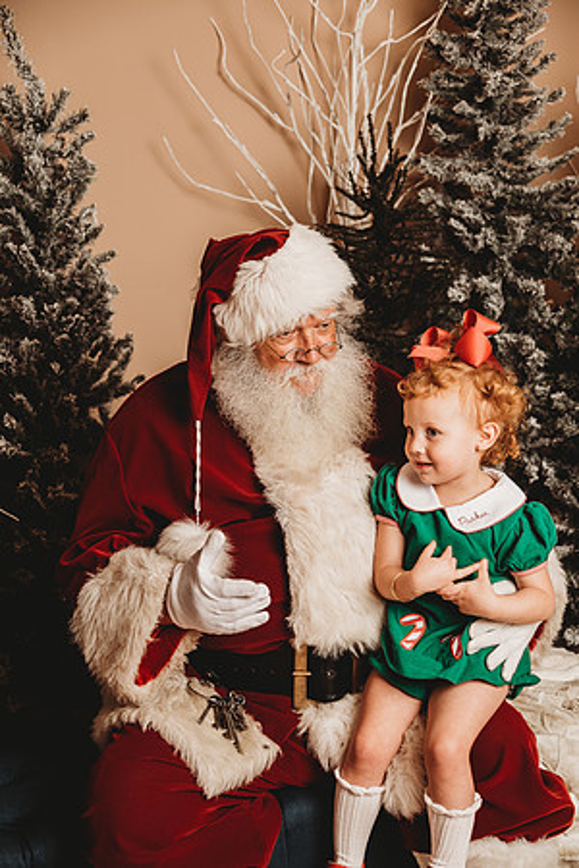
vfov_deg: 34.5
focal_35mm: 58
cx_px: 290
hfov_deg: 23.4
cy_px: 434
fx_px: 1399
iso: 100
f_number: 4
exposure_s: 1/160
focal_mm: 58
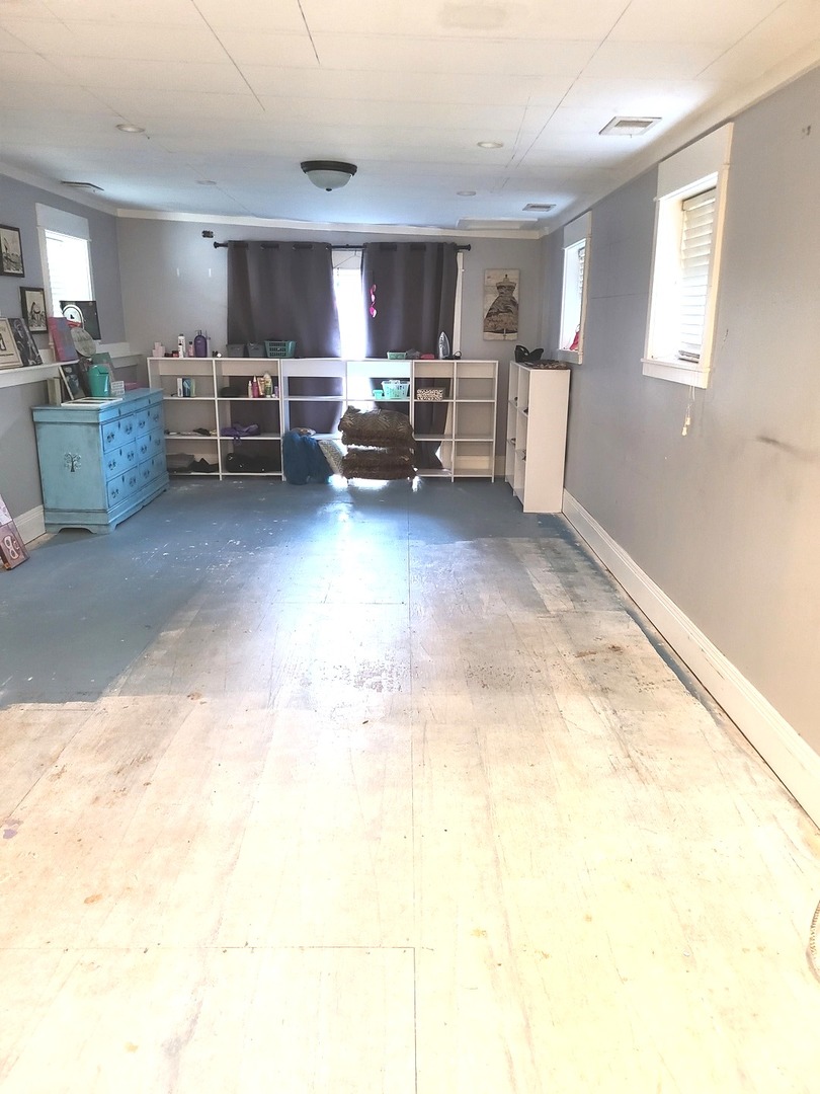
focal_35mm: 26
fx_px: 821
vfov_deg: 67.3
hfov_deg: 53.1
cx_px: 410
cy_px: 547
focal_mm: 5.4
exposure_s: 1/40
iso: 400
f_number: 1.8
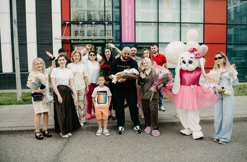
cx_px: 129
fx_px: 195
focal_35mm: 29
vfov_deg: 45.0
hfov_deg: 64.5
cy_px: 76
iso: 200
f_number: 4
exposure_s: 1/320
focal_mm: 26
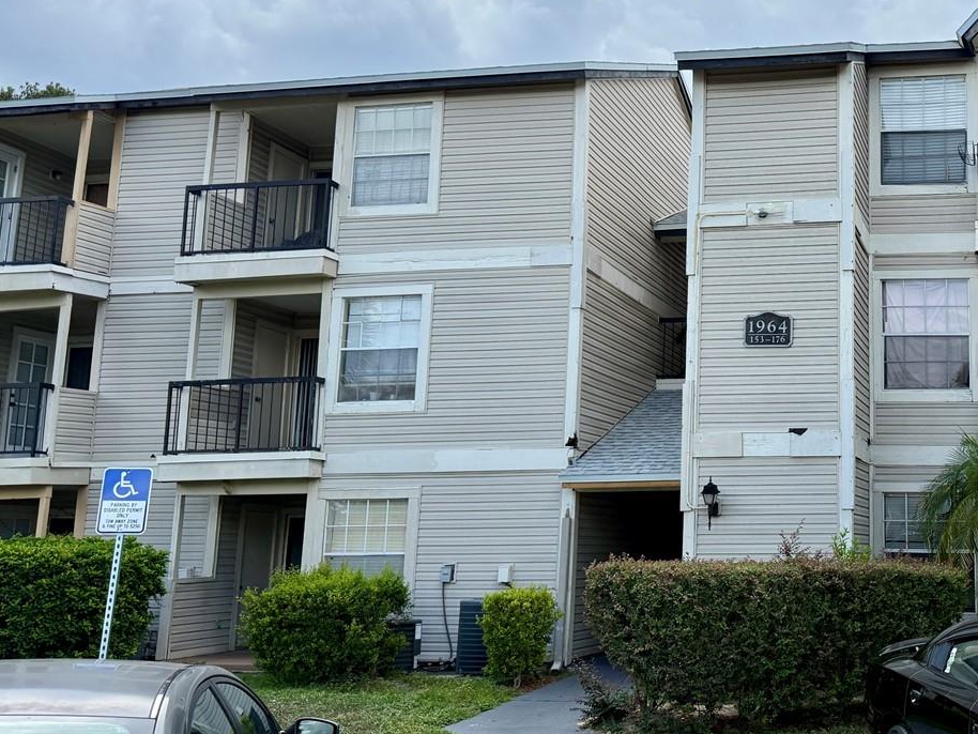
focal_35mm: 42
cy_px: 339
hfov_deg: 41.9
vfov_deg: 34.3
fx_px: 1187
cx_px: 841
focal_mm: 6.76
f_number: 1.78
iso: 100
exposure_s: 1/3145
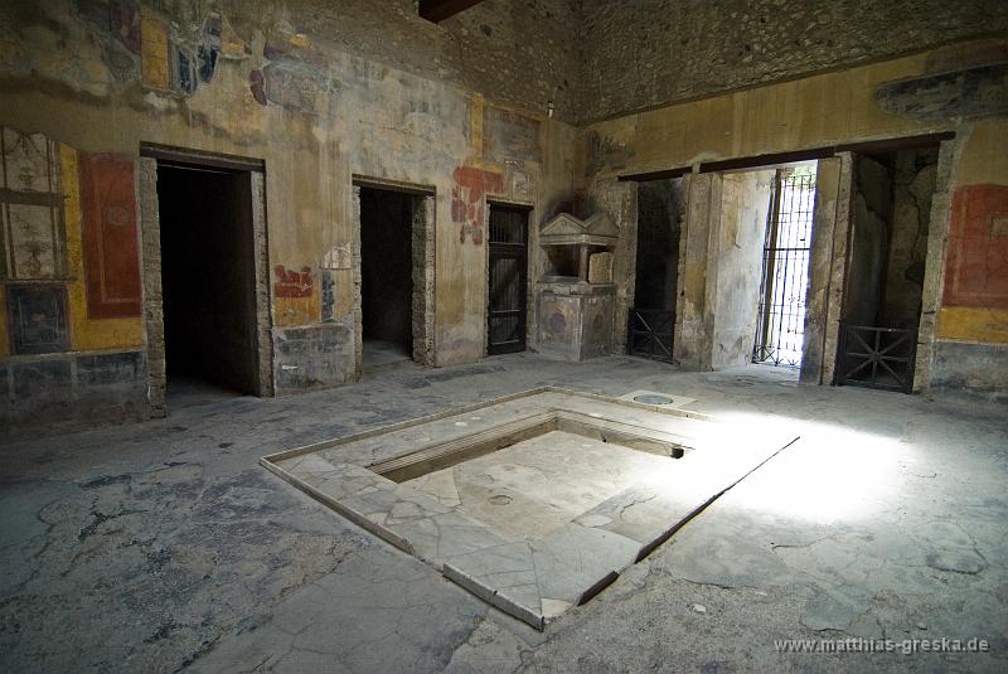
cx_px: 504
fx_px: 504
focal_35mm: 18
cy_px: 337
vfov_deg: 67.5
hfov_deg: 89.9
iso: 400
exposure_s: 1/125
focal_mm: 12
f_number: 4
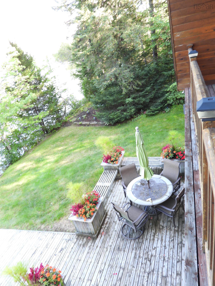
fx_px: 199
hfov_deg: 56.8
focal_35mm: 24
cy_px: 143
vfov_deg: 71.6
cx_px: 108
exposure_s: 1/30
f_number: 2.8
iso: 100
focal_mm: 4.3
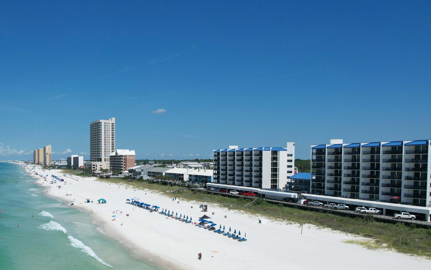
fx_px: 411
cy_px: 183
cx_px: 172
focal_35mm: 35
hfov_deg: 54.9
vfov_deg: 35.9
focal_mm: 8.38
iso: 150
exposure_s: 1/5000
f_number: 2.8
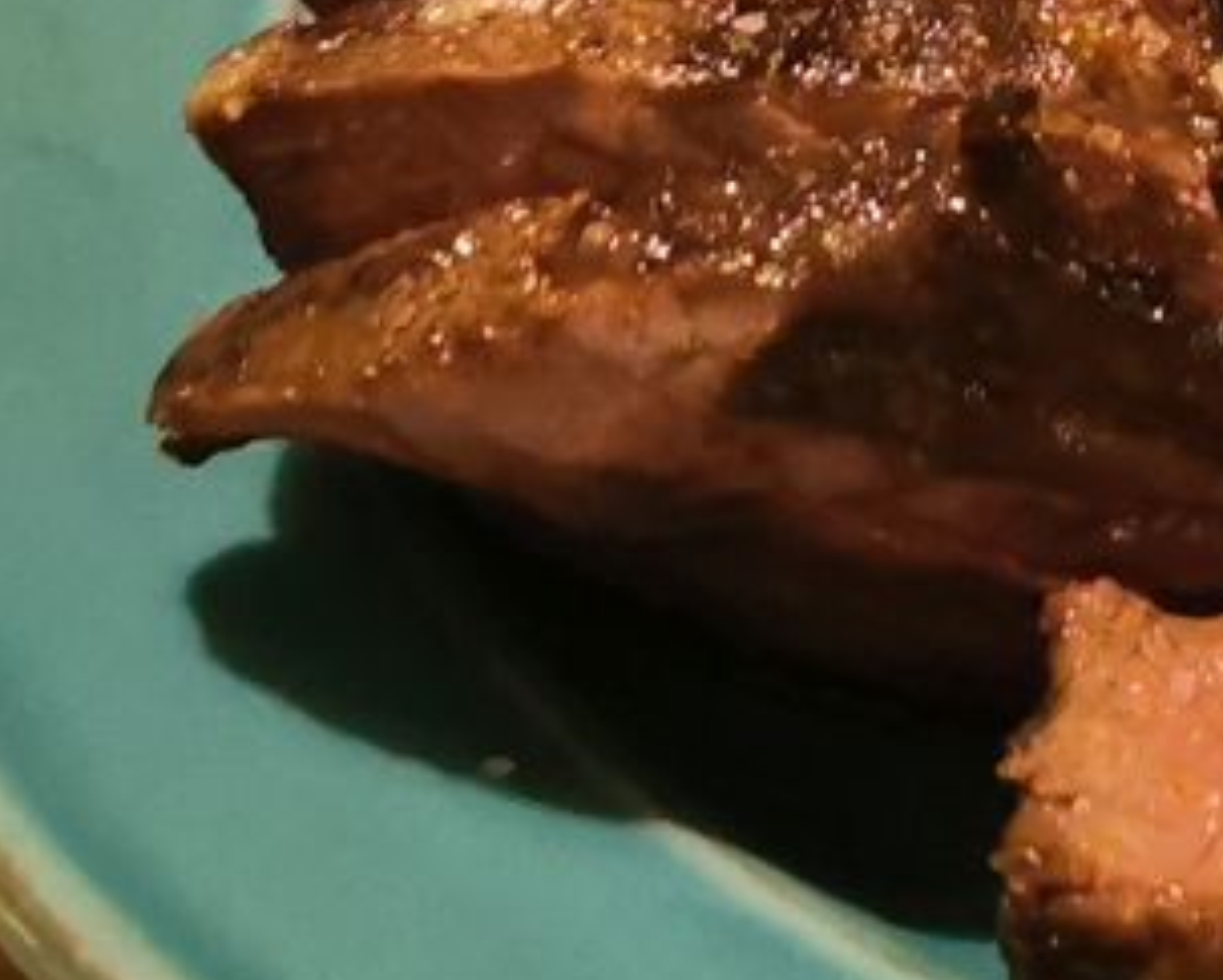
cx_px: 1897
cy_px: -512
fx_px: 5036
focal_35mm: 139
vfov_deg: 10.7
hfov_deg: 13.0
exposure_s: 1/25
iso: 640
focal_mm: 5.56
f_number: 1.6
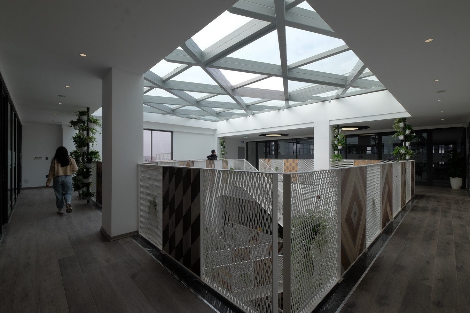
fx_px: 196
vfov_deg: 77.3
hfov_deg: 100.4
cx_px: 235
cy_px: 156
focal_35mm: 15
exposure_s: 1/30
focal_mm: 10
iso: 200
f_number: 16
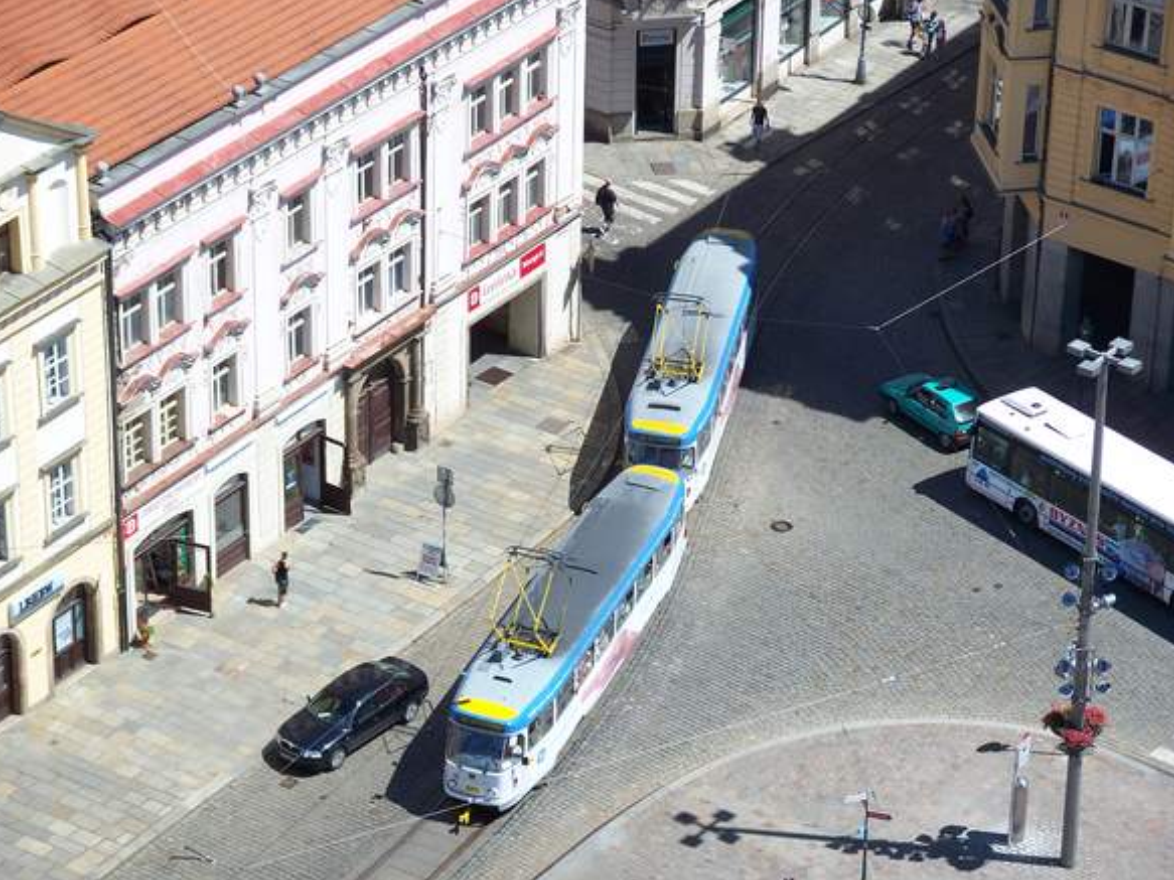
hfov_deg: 15.9
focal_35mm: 124
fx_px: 4205
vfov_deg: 11.9
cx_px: 600
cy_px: 465
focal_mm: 23.9
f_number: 3.6
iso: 64
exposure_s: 1/640
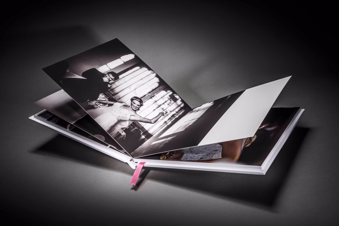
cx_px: 170
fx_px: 414
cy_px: 113
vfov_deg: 30.5
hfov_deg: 44.5
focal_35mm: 44
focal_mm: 44
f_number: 11
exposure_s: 1/125
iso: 64
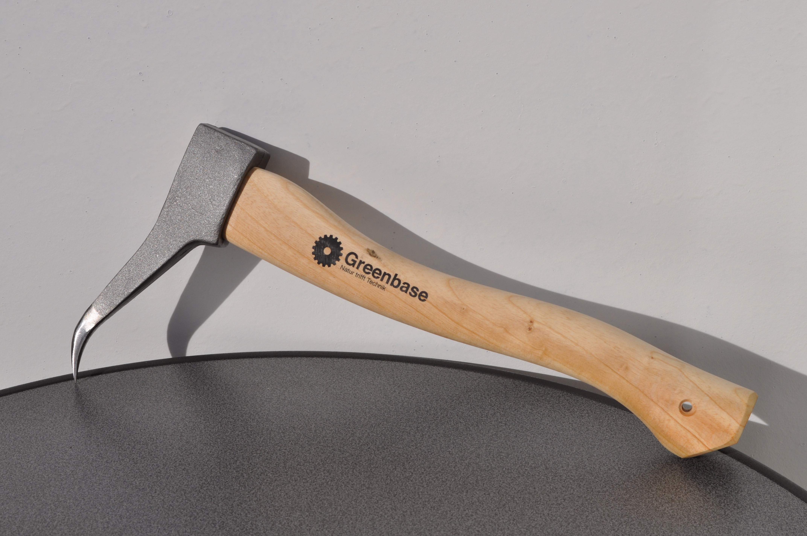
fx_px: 1478
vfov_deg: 20.6
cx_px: 404
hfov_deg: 30.5
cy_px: 268
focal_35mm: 66
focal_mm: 44
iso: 200
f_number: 13
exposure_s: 1/750
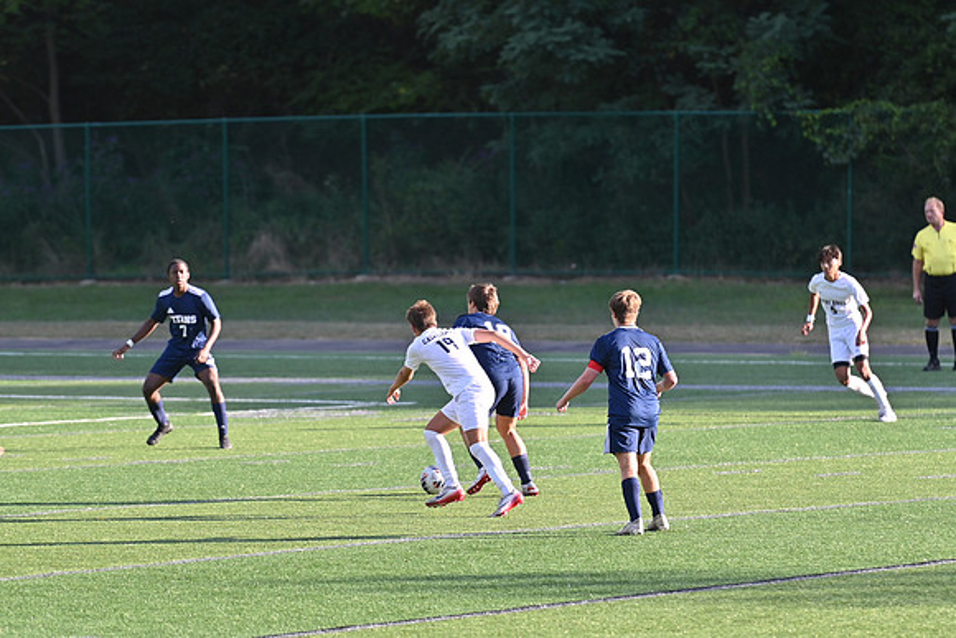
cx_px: 478
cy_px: 319
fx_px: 7968
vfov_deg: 4.6
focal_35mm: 300
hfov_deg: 6.9
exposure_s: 1/1250
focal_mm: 200
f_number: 2.8
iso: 200
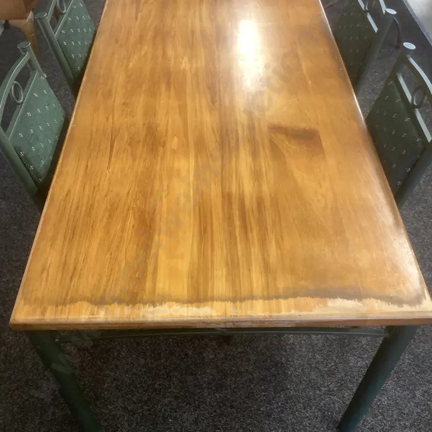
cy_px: 163
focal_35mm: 34
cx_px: 215
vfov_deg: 48.0
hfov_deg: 48.5
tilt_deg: -43.2
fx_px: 480
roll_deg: -0.6
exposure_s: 1/50
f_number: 1.8
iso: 200
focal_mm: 3.99
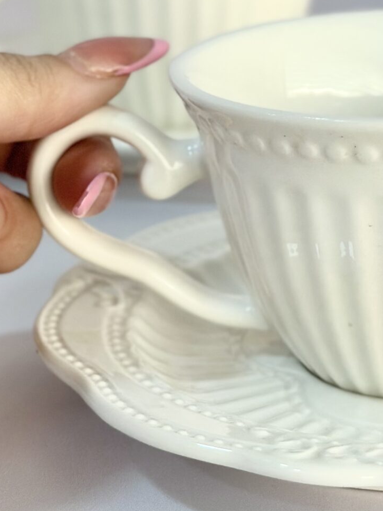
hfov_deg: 11.5
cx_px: 403
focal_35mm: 127
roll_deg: -1.1
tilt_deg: -15.0
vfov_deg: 15.4
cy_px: 103
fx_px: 1874
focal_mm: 6.86
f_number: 1.78
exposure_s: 1/185
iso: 80
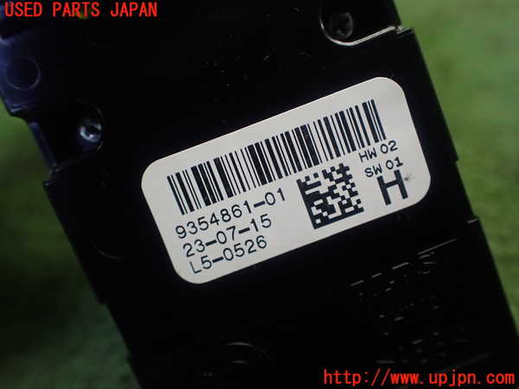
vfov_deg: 46.8
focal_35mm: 30
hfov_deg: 60.0
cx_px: 260
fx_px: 450
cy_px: 194
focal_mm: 5.4
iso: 400
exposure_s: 1/125
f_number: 2.3
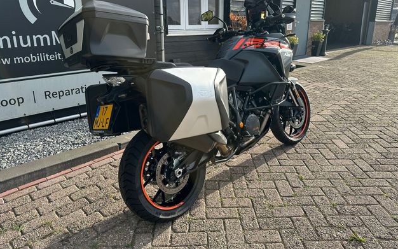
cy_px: 101
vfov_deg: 47.3
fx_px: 282
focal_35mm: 26
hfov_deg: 70.4
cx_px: 198
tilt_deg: -15.3
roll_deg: -0.3
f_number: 1.78
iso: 80
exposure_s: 1/1198
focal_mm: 6.86
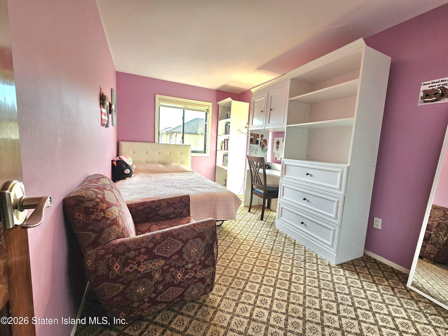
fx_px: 168
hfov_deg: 106.2
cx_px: 224
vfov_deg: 89.9
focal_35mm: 13
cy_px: 168
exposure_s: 1/60.2
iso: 80
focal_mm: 2.2
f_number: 2.2
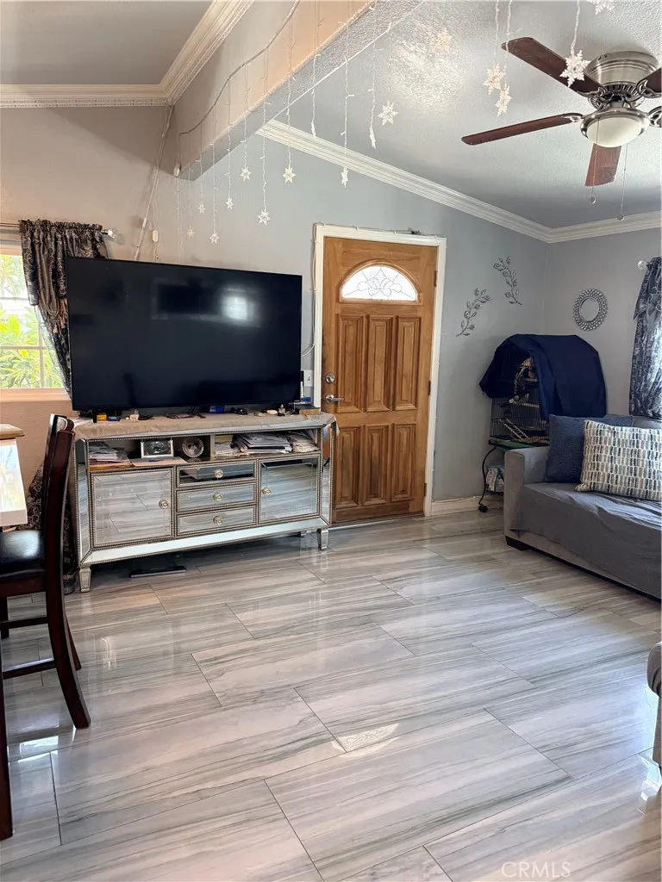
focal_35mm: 24
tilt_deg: -9.2
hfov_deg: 56.8
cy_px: 441
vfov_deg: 71.6
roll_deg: -1.5
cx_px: 331
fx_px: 612
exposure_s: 1/120
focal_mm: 6.76
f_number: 1.78
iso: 320
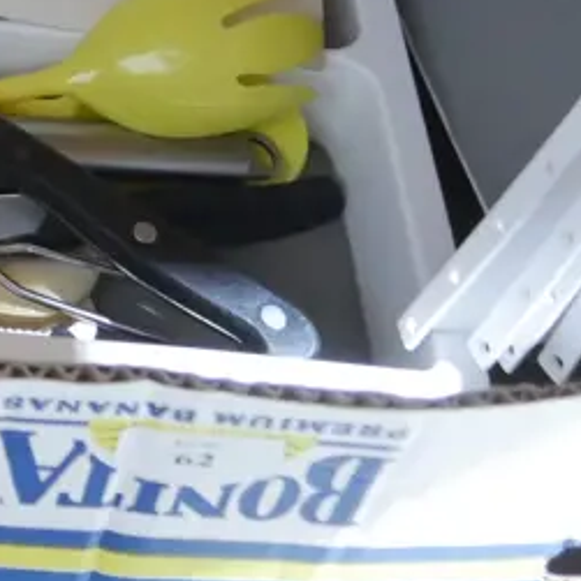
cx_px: -493
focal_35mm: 101
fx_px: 1918
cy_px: -201
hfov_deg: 14.8
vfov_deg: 16.2
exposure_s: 1/25
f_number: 3.5
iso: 3200
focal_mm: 14
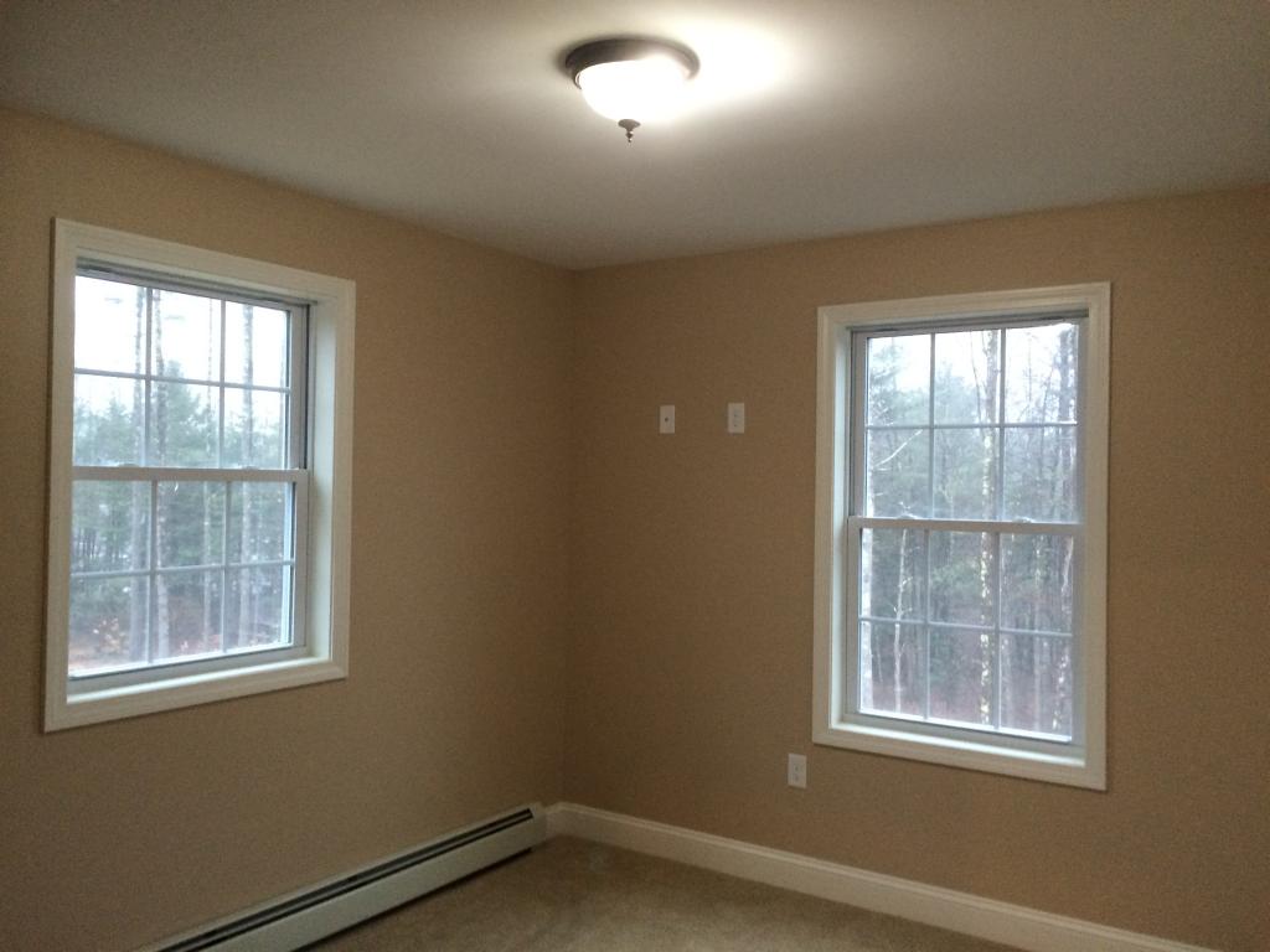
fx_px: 1064
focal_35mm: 29
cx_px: 635
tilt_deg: -1.4
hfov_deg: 61.7
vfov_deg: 48.2
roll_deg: -0.3
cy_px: 476
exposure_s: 1/30
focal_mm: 4.15
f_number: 2.2
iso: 160
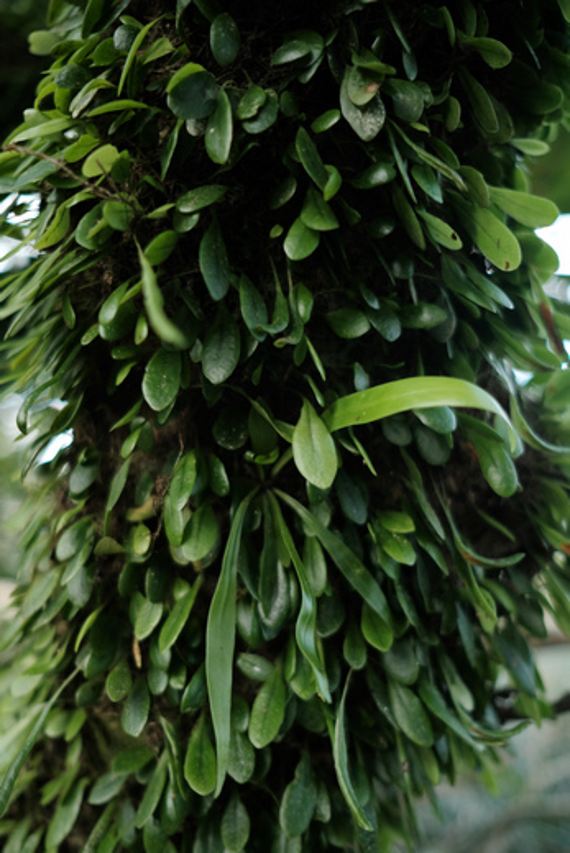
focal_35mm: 35
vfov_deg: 54.4
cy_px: 426
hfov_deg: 37.9
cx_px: 285
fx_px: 831
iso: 250
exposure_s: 1/280
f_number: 2
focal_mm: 23
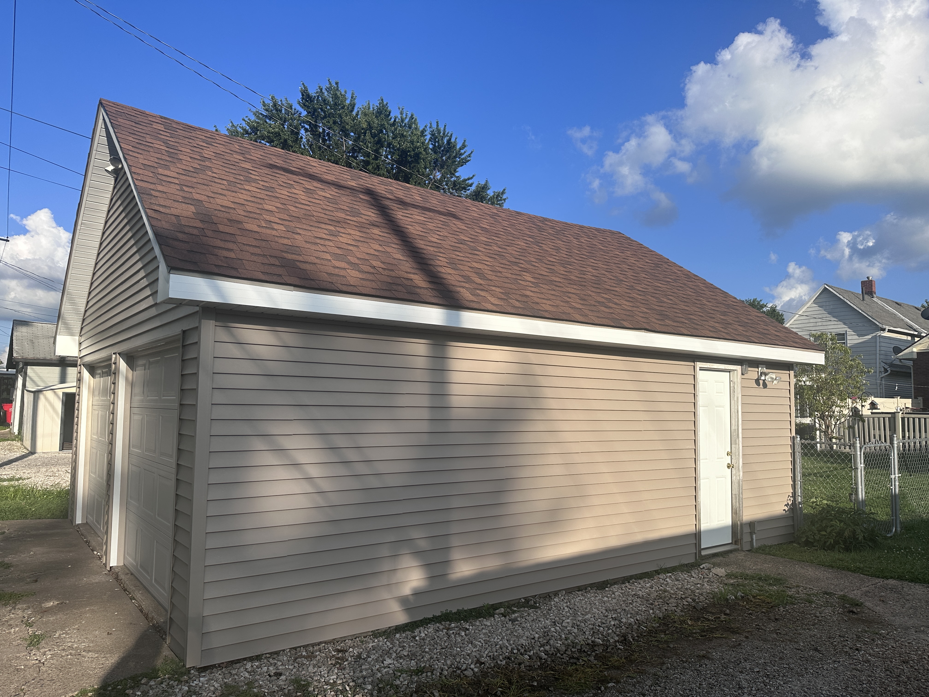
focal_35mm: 24
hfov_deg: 71.6
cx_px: 464
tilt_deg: +3.4
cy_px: 348
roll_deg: -0.1
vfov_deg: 56.8
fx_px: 644
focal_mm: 6.86
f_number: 1.78
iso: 80
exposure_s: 1/4184
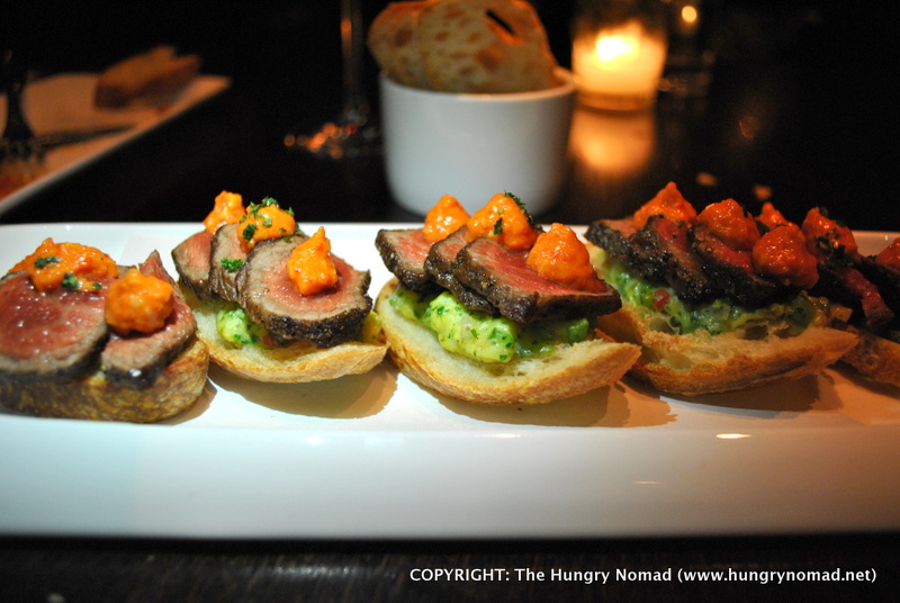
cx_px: 450
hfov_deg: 61.9
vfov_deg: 43.7
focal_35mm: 30
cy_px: 302
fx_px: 751
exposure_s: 1/30
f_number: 3.8
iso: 400
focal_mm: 20
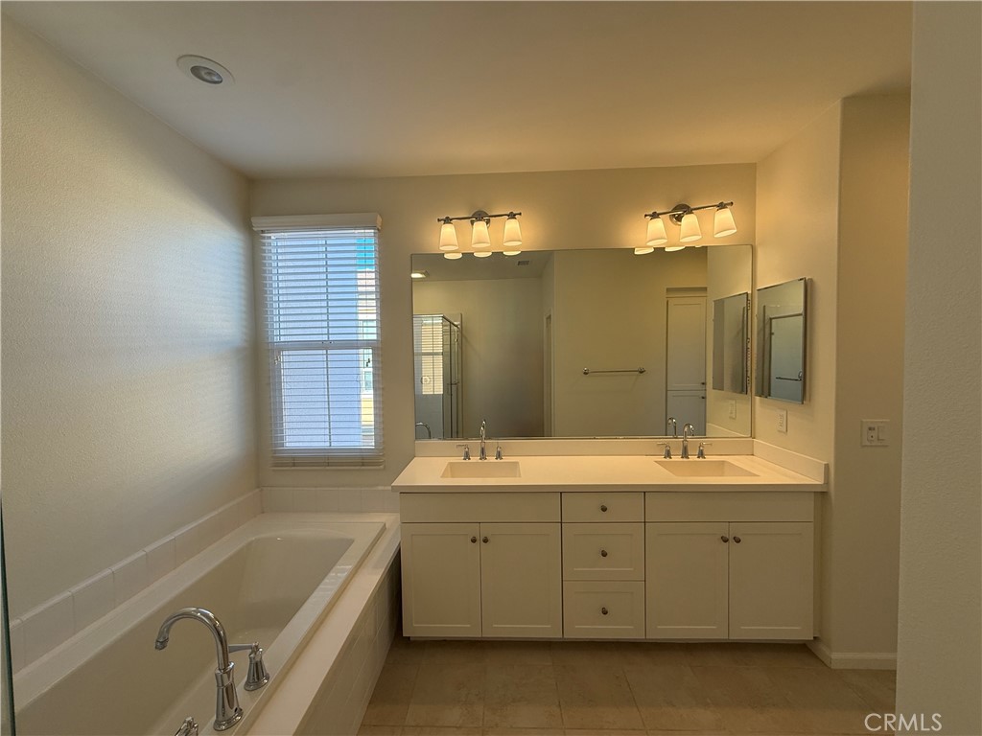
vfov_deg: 85.7
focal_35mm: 14
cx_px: 491
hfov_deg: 102.1
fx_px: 397
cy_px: 368
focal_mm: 2.22
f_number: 2.2
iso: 80
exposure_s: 1/120
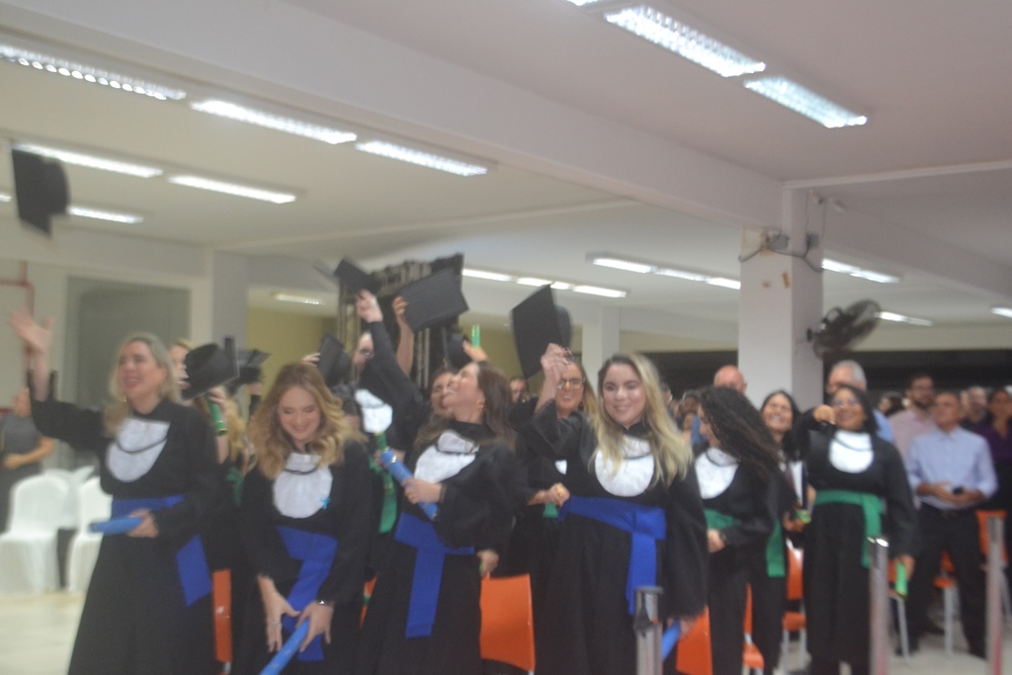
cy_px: 338
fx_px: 1181
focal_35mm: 42
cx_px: 506
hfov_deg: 46.4
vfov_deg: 31.9
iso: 1600
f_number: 4.5
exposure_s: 1/60
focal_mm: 28
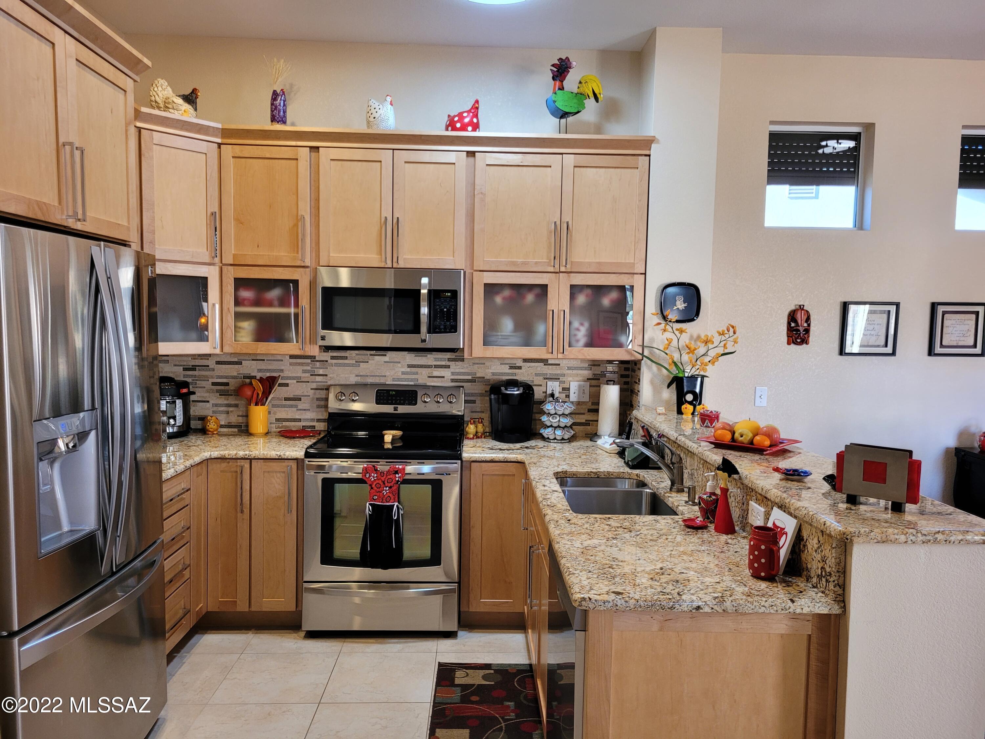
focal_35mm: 26
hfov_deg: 67.3
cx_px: 492
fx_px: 740
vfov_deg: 53.1
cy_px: 370
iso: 160
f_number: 1.8
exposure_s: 1/60
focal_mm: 5.4
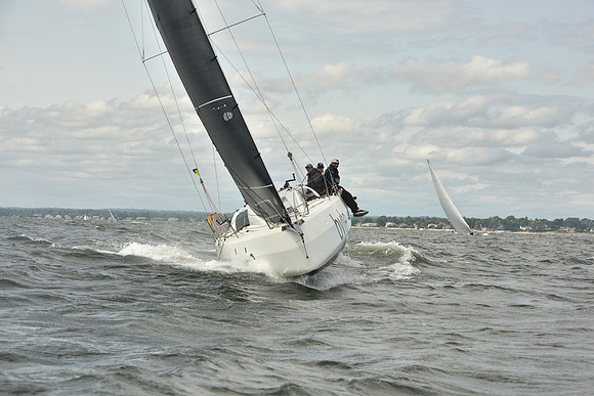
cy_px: 198
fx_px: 1650
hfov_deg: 20.4
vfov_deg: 13.7
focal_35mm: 100
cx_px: 297
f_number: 10
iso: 250
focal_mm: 100
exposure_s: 1/800
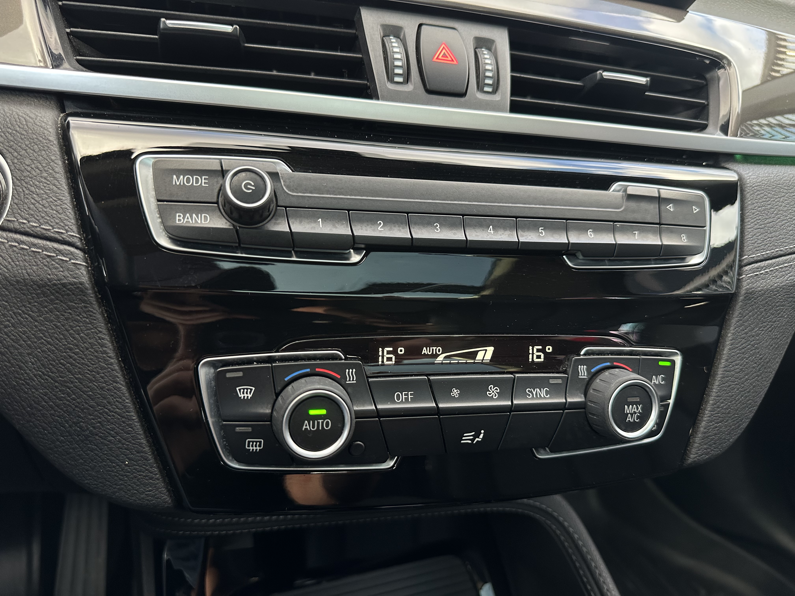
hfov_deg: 71.6
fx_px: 551
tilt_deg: -23.0
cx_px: 398
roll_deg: -9.2
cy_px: 298
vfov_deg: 56.8
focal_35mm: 24
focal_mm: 6.86
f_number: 1.78
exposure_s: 1/108
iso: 250
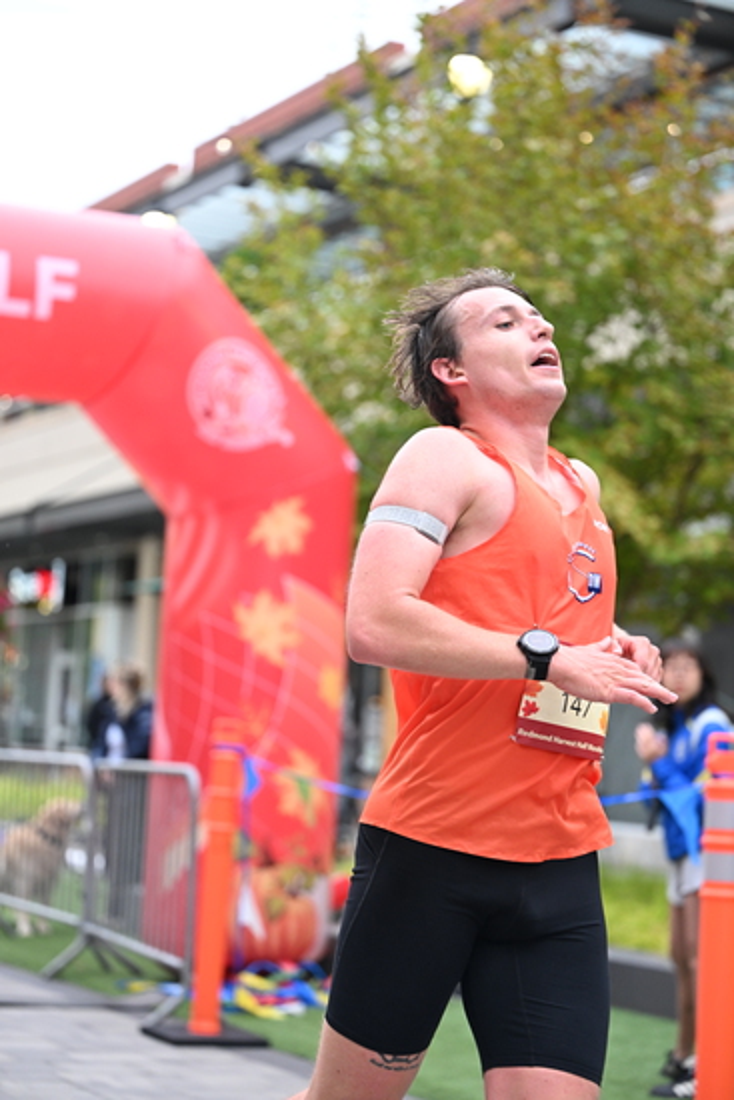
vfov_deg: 26.3
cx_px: 367
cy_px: 550
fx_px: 2353
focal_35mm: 77
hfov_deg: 17.7
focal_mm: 77
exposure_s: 1/640
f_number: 2.8
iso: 1600
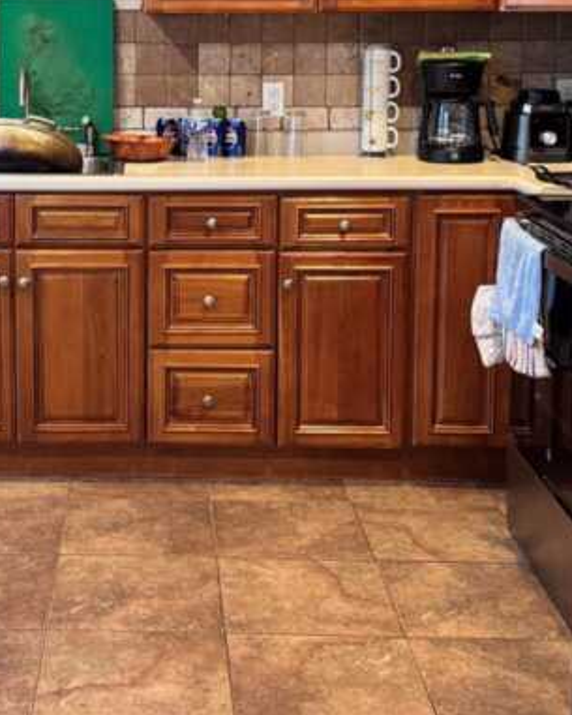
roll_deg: +0.1
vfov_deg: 29.5
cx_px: 128
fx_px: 1333
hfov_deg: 23.9
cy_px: 178
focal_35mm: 63
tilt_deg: -8.4
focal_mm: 6.76
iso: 320
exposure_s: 1/60
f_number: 1.78
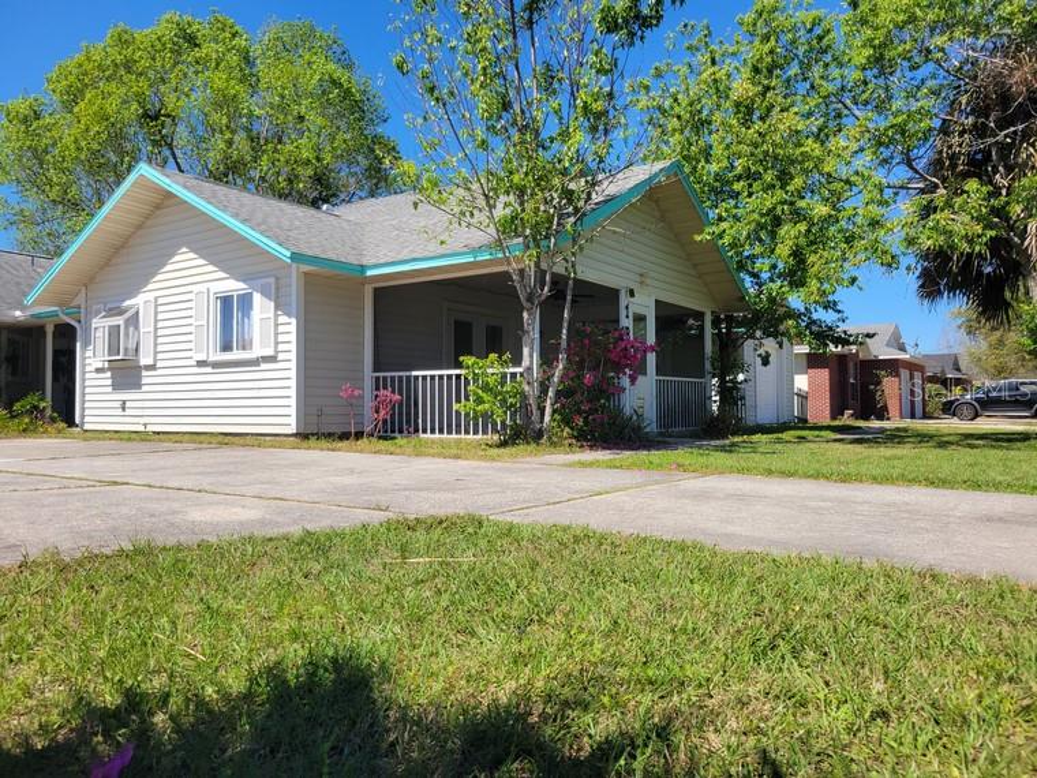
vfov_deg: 53.1
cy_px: 389
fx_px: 779
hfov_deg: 67.3
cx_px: 518
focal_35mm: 26
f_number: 1.8
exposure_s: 1/2128
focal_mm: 5.4
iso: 40
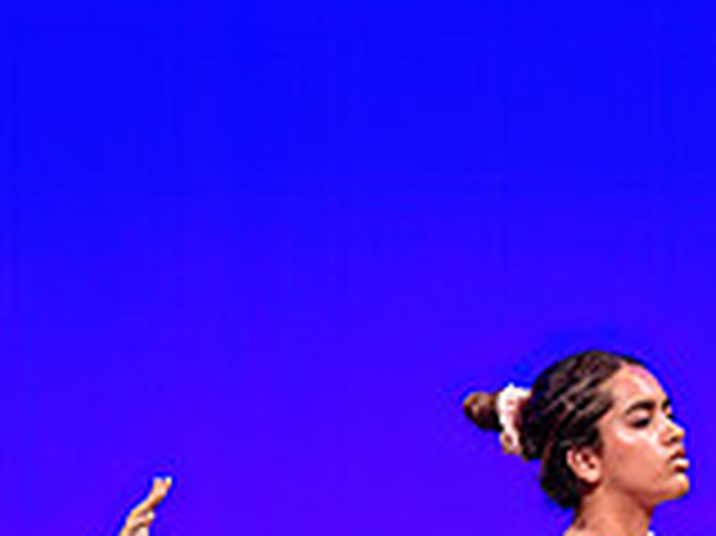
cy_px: 825
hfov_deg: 3.0
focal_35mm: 660
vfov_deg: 2.2
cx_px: 757
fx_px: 13641
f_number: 2.8
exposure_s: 1/400
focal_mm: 165
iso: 1250
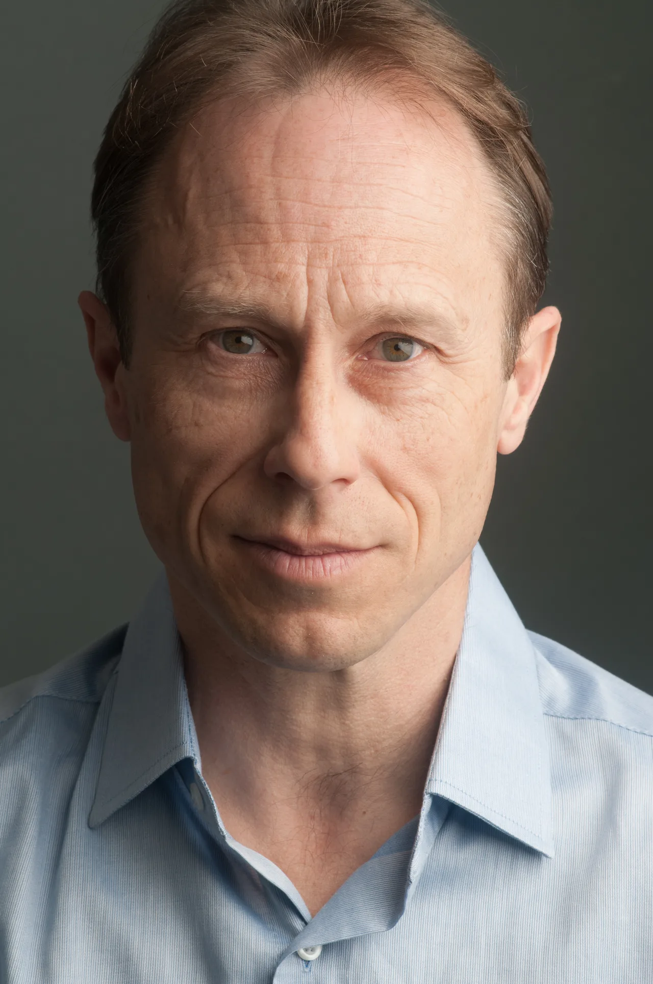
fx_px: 5523
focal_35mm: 202
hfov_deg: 6.8
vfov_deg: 10.2
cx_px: 326
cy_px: 492
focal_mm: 135
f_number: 13
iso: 100
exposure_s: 1/160
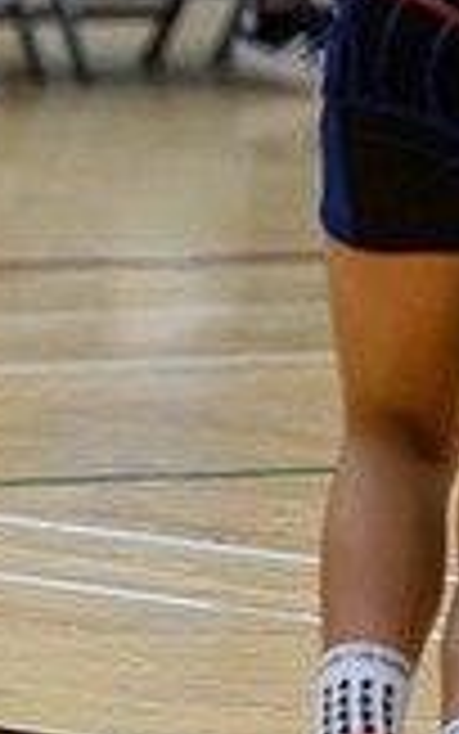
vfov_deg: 2.5
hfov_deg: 1.6
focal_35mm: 839
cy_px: -220
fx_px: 16778
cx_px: -878
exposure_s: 1/1000
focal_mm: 200
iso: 5000
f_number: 3.5
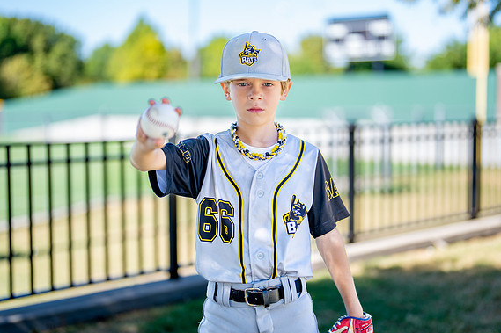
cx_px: 264
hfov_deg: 32.4
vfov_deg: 21.9
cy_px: 148
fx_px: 863
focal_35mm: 62
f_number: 1.2
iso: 100
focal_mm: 50
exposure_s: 1/2000
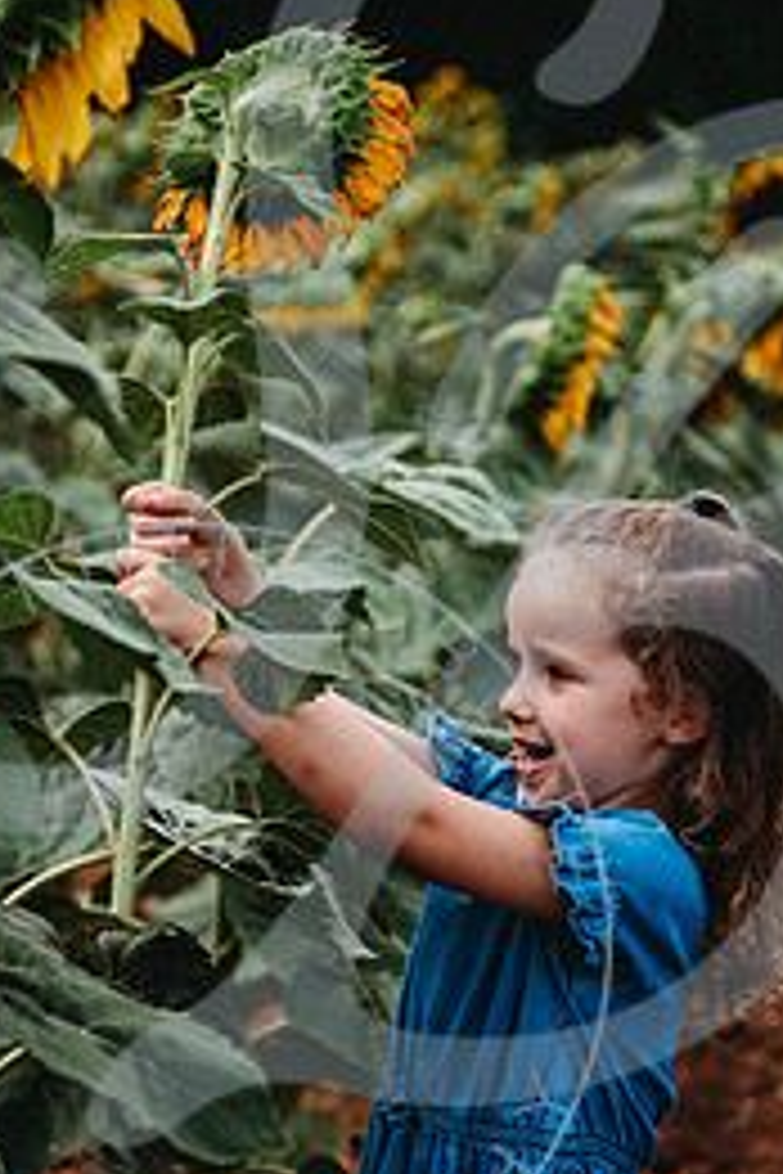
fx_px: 3491
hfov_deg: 12.8
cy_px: 598
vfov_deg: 19.1
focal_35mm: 107
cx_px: 396
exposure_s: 1/640
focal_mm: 62
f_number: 2.8
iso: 100
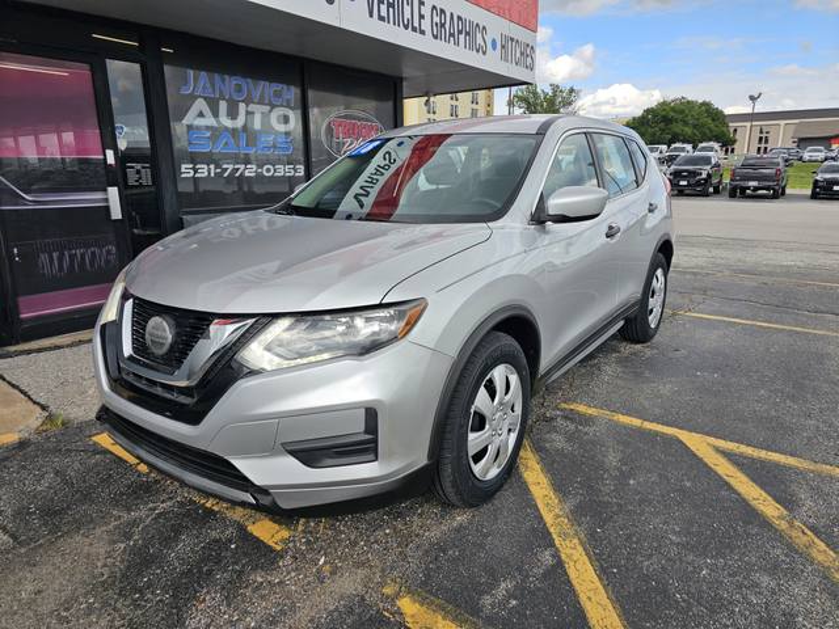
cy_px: 314
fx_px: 557
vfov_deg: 58.9
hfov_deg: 73.9
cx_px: 420
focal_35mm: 23
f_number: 1.7
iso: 10
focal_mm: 6.3
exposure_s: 1/318
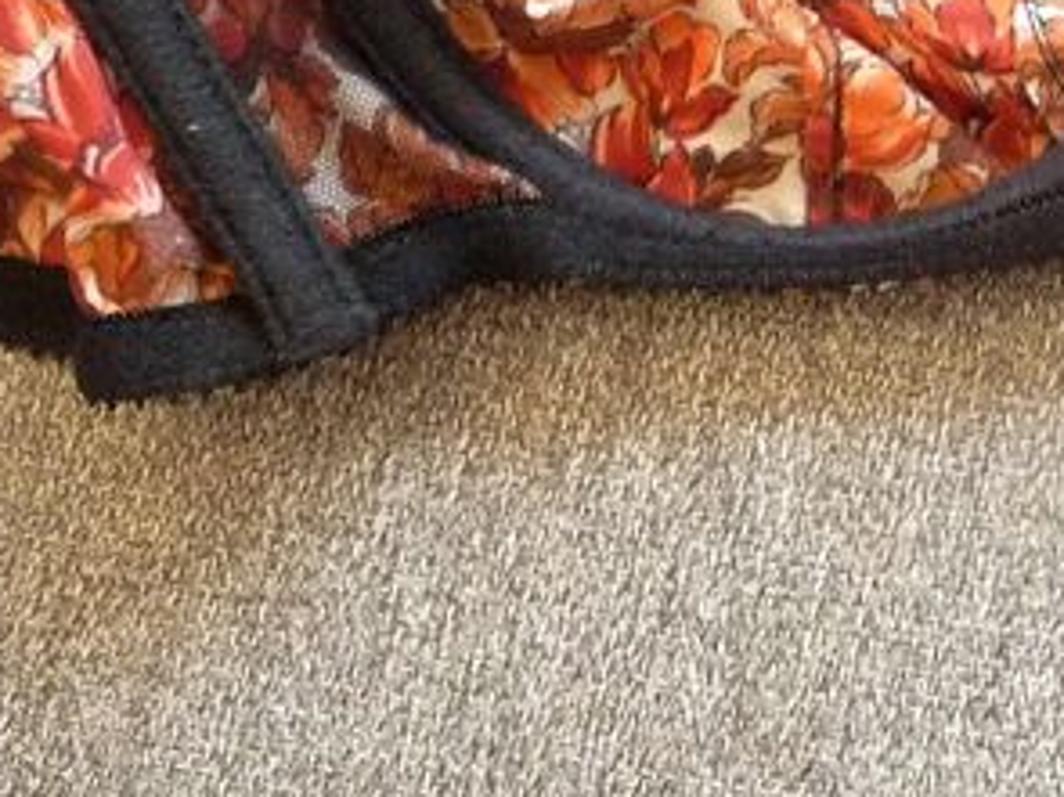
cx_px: 1288
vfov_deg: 15.1
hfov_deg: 19.4
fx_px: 2919
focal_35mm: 95
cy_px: -133
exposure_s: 1/8
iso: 400
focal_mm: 4.7
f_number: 3.3
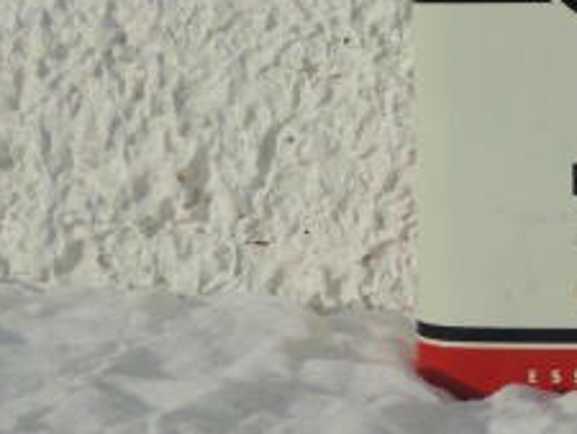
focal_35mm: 80
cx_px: 659
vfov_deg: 18.2
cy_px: 72
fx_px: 1334
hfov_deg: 22.8
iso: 80
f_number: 3.1
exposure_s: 1/1250
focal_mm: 5.3
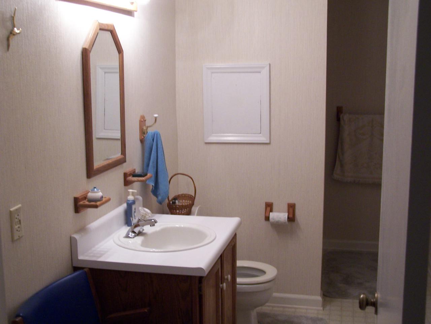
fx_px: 598
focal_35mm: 48
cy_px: 162
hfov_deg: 39.7
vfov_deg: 30.3
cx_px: 216
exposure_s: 1/25
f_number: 3
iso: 140
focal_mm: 8
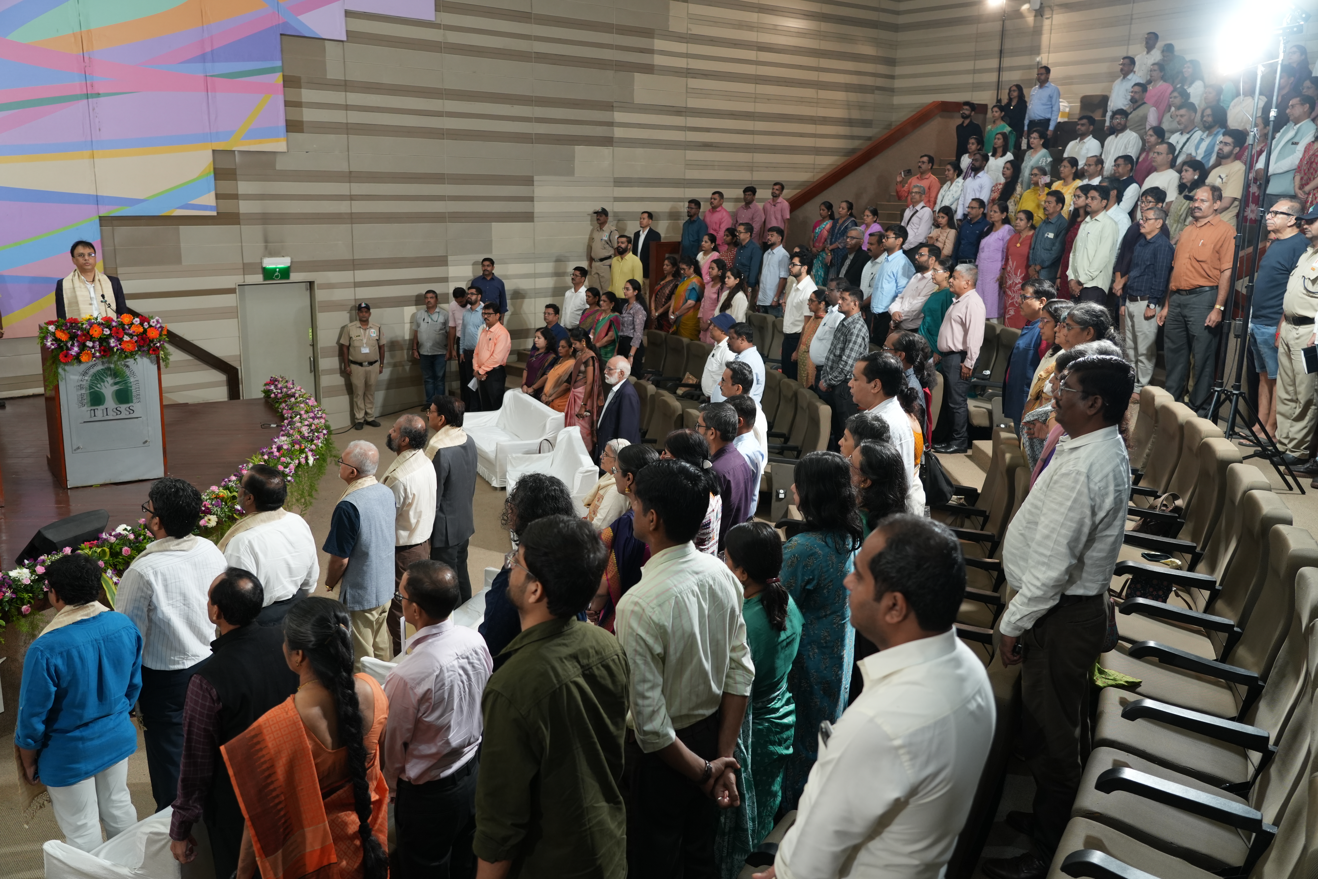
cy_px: 440
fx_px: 1098
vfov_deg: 43.6
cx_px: 659
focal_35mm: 30
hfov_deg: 61.9
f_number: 4
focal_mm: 30
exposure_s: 1/125
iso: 1000
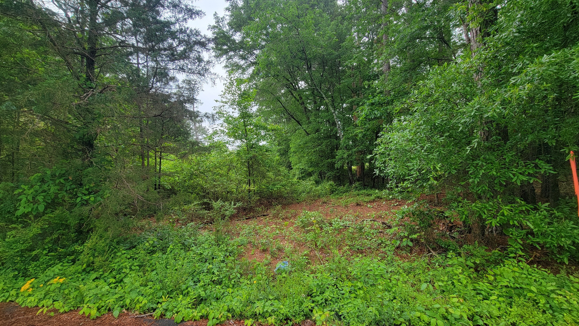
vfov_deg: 70.5
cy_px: 152
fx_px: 230
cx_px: 279
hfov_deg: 102.9
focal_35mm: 15
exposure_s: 1/212
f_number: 2.2
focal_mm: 2.2
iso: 50
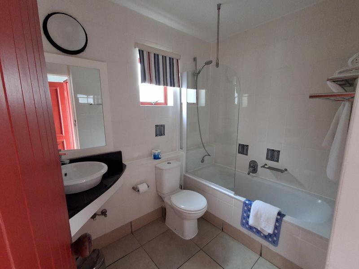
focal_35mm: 16
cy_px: 134
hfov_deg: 94.5
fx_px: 166
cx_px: 180
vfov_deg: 78.1
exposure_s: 1/33
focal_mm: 1.64
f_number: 2.2
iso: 400
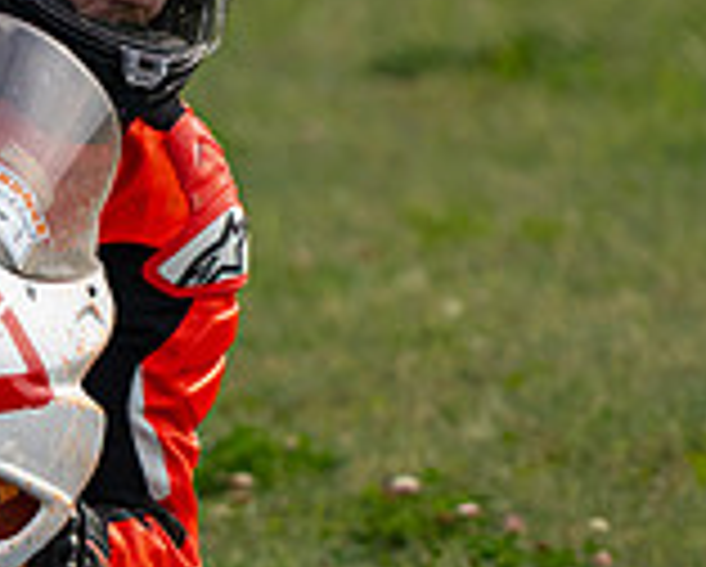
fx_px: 46695
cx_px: -373
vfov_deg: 0.7
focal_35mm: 2232
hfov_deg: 0.9
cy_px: 367
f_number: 6.3
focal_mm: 600
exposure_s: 1/1250
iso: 280
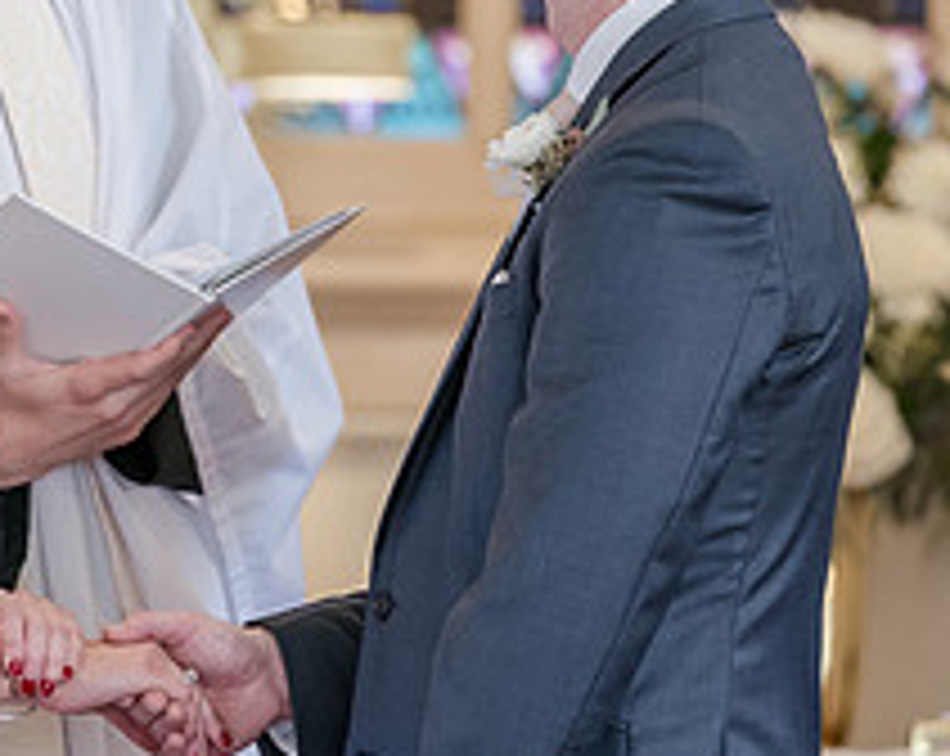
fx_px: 16530
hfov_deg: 3.3
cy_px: 223
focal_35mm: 589
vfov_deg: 2.6
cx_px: 159
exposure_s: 1/100
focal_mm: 200
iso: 2000
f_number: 2.8
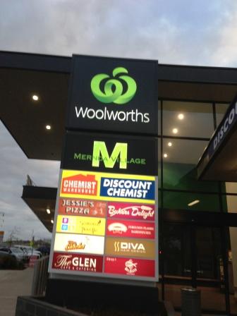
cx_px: 118
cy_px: 158
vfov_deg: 55.4
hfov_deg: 42.9
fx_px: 301
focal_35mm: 33
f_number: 2.4
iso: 64
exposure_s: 1/120
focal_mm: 4.13
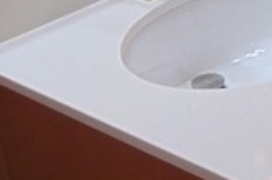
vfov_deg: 13.6
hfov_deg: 19.1
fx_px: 732
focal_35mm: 97
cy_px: -43
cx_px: 380
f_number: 3
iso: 100
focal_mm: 4.5
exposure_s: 1/40
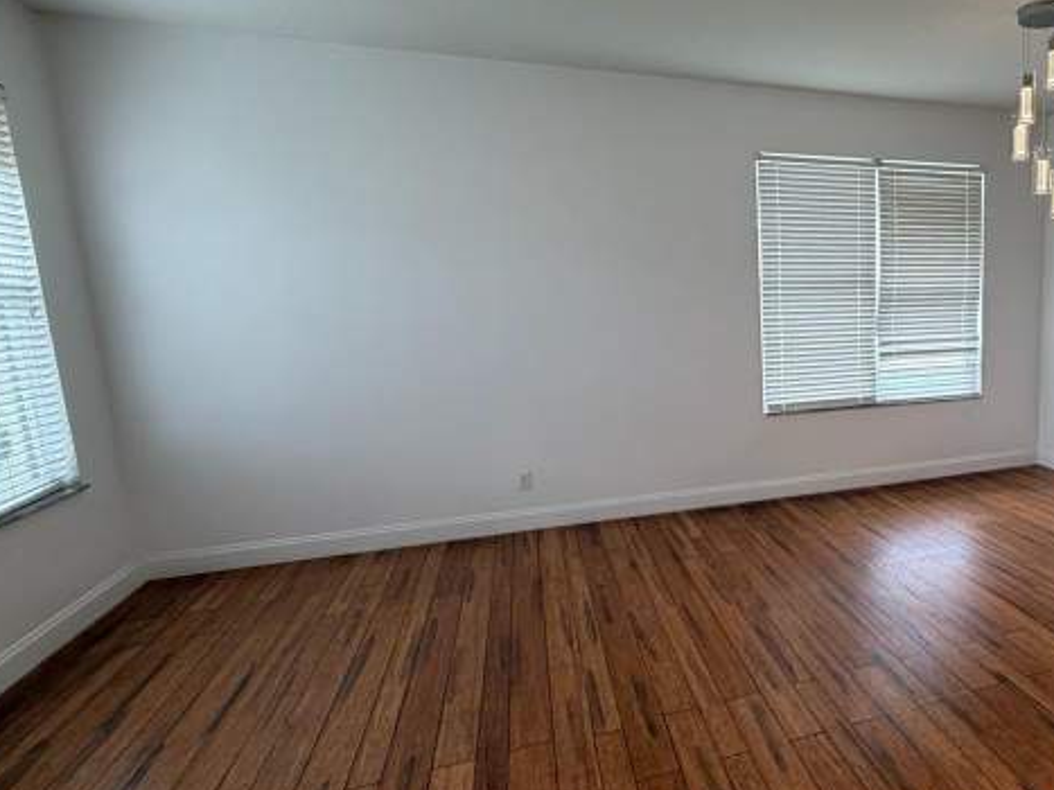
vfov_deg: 56.8
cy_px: 413
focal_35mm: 24
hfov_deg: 65.5
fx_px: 731
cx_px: 835
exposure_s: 1/120
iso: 100
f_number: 2.2
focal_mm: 2.22
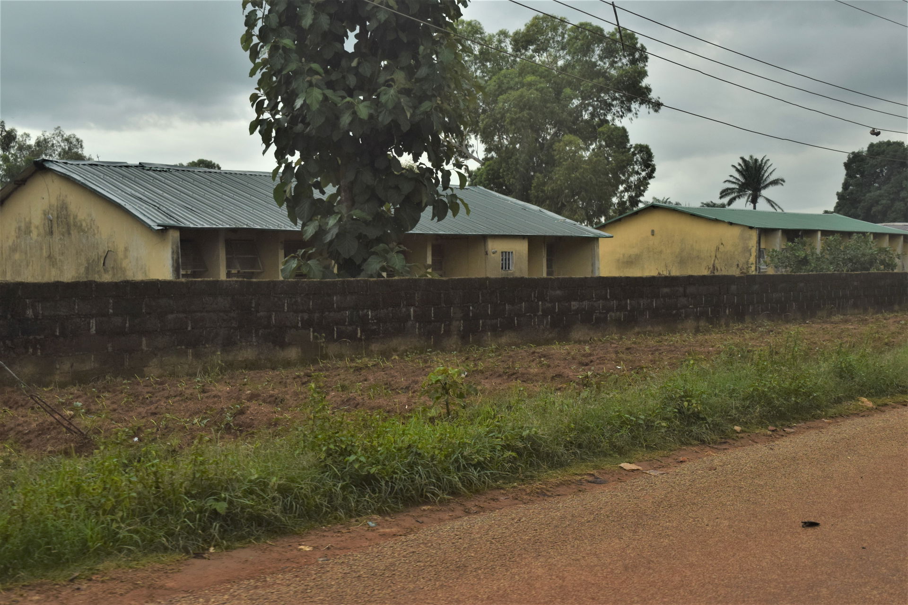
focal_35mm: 46
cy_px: 302
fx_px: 1173
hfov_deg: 42.3
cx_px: 454
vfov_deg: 28.9
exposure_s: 1/200
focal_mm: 31
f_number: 8
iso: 250
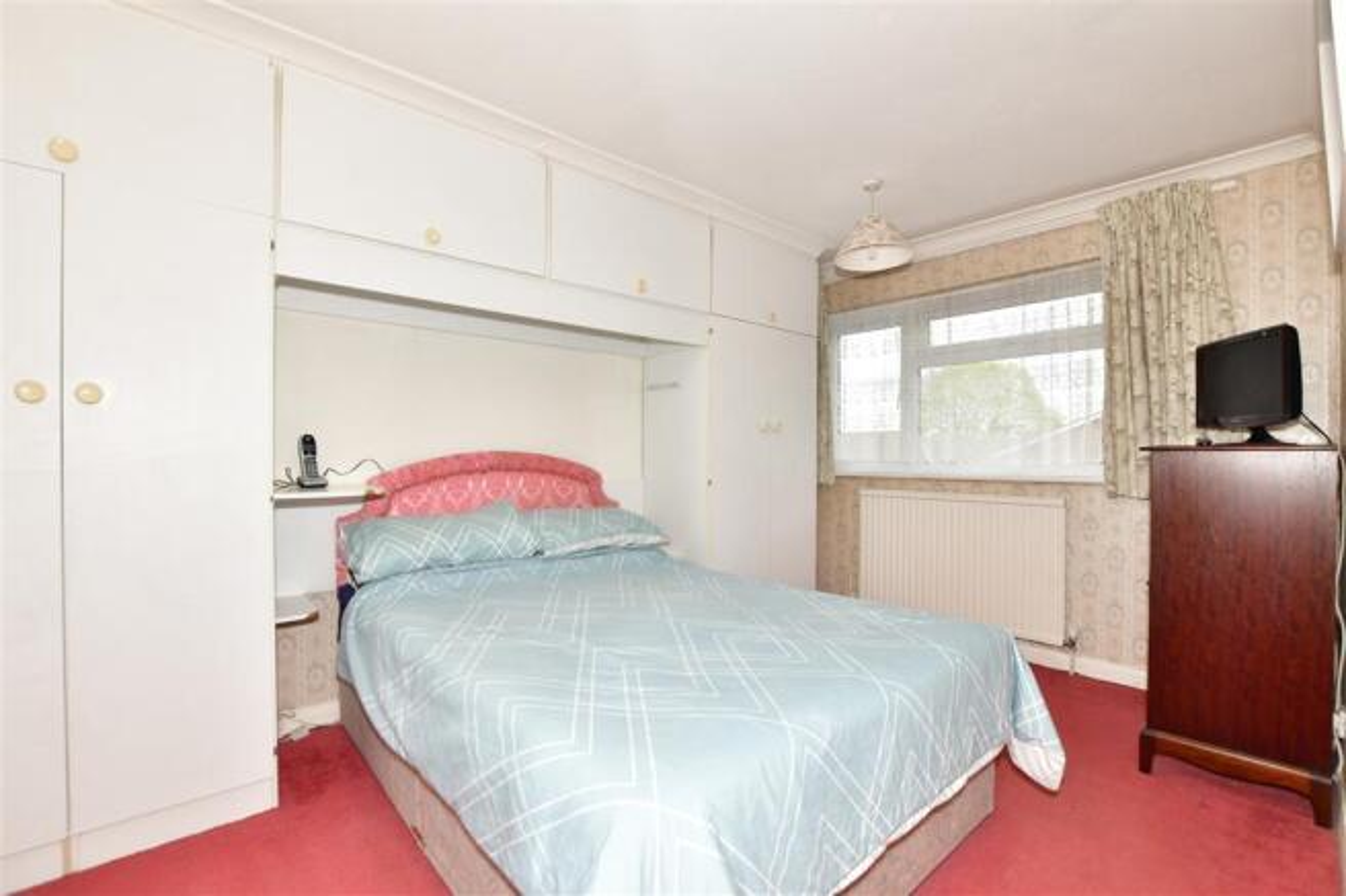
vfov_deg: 77.3
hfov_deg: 100.4
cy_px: 448
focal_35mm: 15
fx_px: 561
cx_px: 673
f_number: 7.1
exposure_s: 1/160
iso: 400
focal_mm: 10
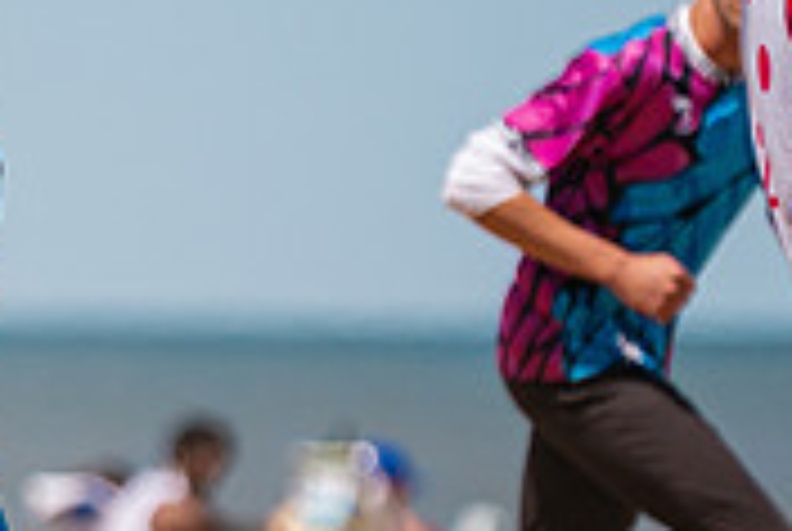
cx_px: -72
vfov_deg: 1.6
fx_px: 19459
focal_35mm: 883
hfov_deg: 2.3
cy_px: 316
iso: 400
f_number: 2.8
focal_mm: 200
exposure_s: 1/8000
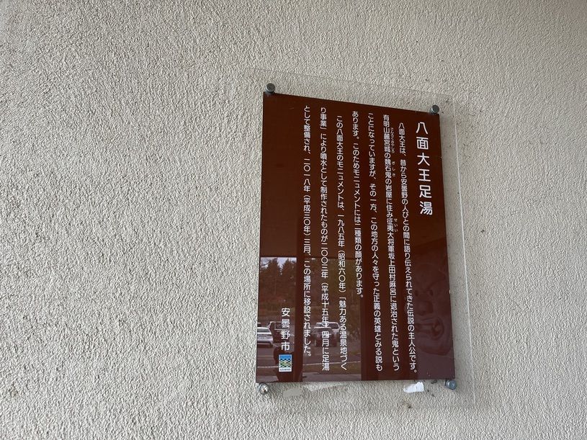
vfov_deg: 53.1
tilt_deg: +11.8
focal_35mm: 26
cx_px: 294
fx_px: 441
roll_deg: +0.1
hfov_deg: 67.3
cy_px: 220
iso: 80
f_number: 1.6
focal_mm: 5.1
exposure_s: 1/122
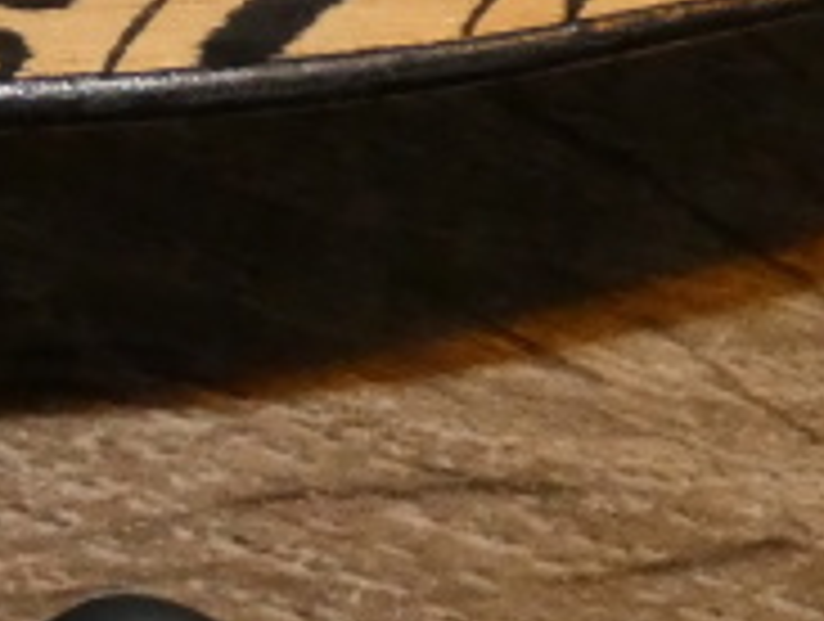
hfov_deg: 21.0
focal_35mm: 93
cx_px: 308
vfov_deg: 15.8
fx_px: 2218
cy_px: 500
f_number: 3.4
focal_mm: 5.8
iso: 800
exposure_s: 1/125
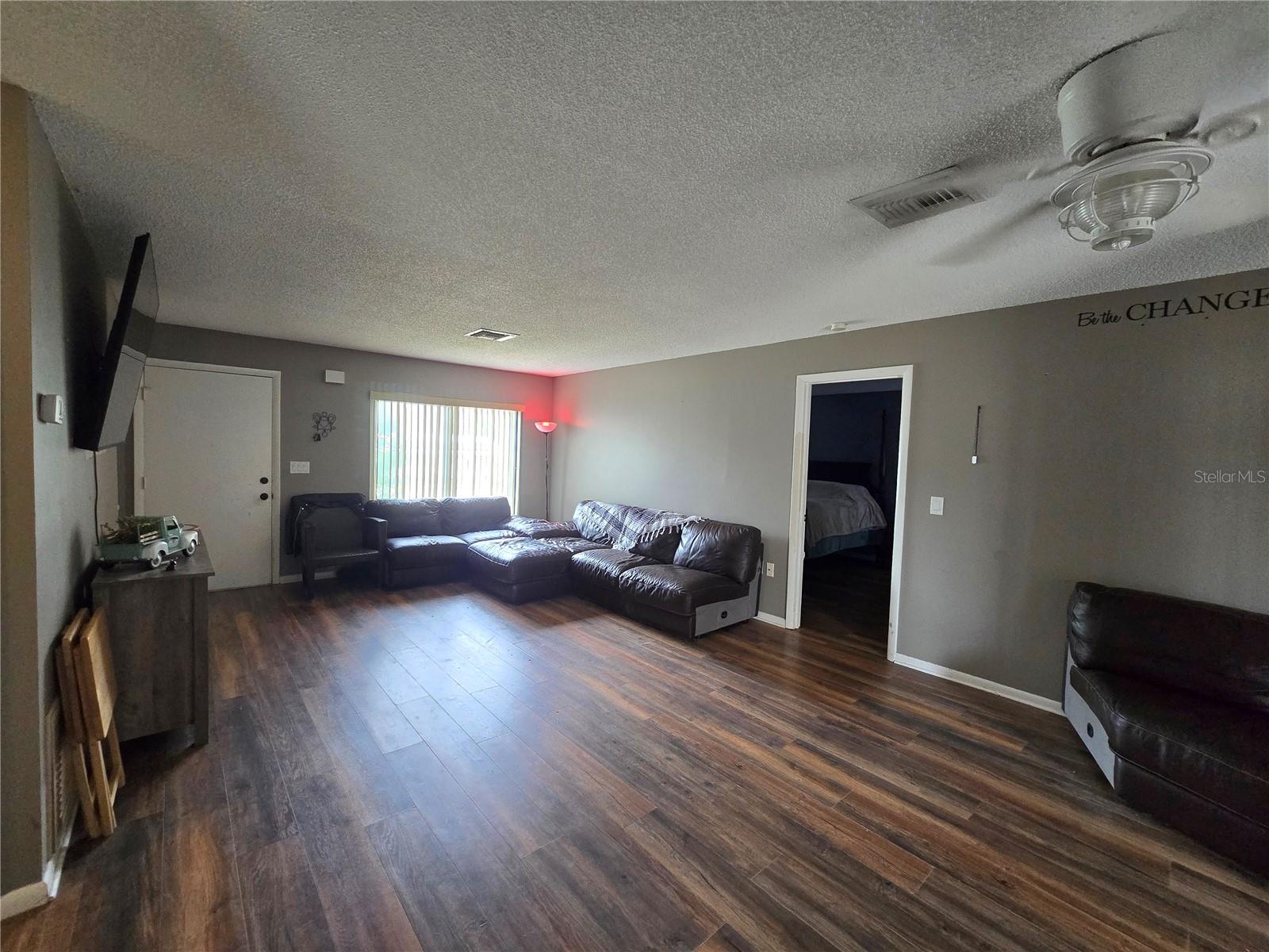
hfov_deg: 106.2
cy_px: 476
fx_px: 477
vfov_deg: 89.9
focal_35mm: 13
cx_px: 634
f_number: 2.2
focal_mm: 2.2
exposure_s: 1/101
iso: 500
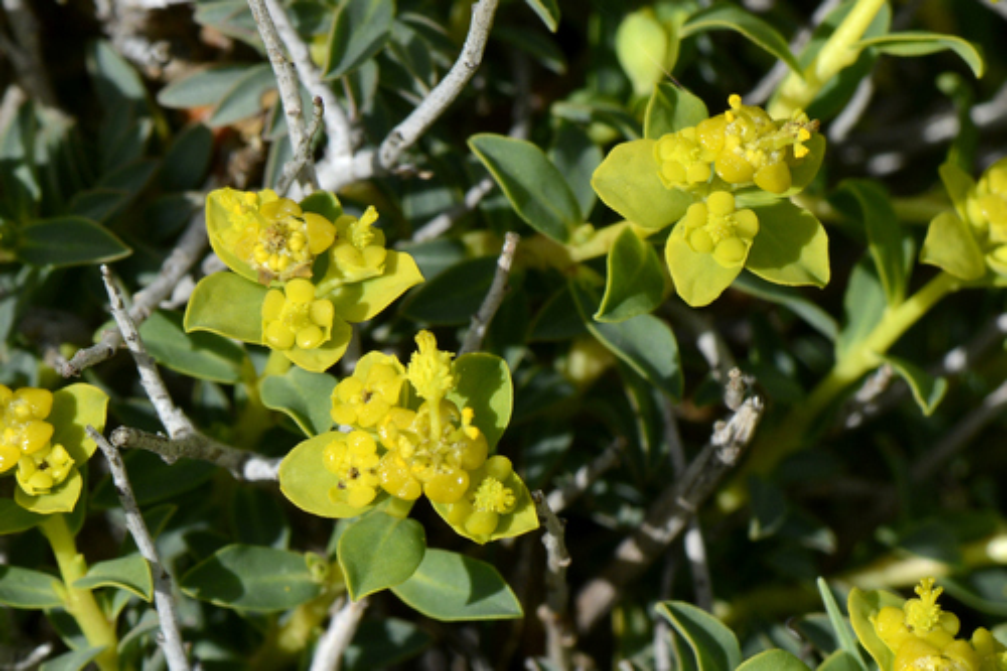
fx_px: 2936
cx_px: 504
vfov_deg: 13.0
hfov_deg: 19.5
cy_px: 336
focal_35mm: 105
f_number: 13
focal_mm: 105
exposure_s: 1/640
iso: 400
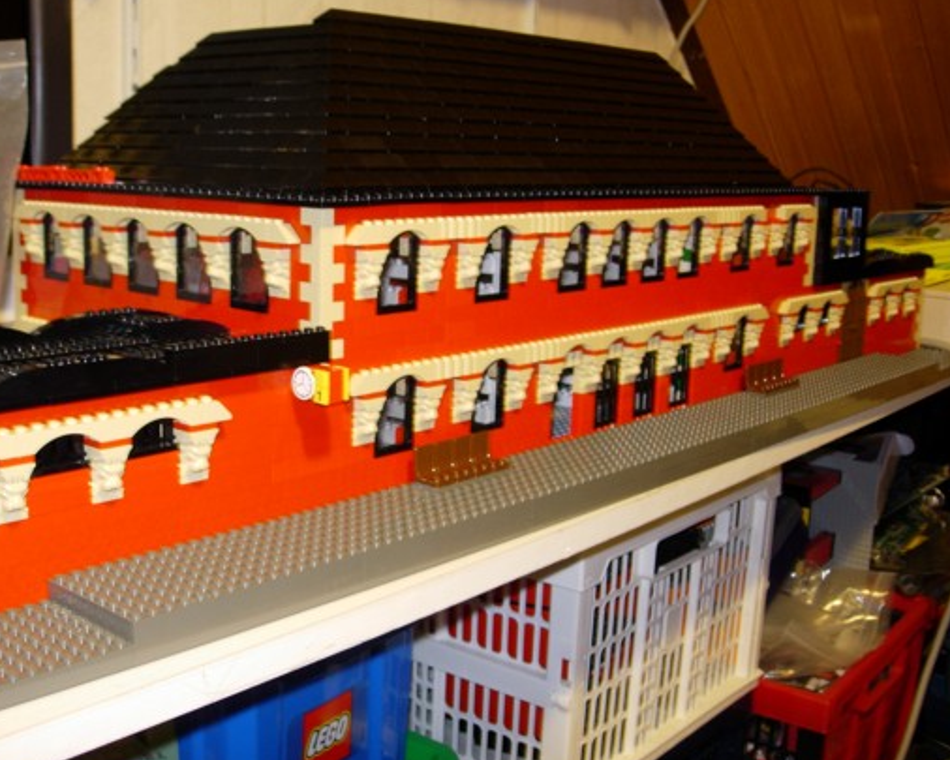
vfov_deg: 34.2
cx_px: 404
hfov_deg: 41.9
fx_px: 1237
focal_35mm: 44
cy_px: 396
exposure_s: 1/2.4
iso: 79
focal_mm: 7.8
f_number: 2.8
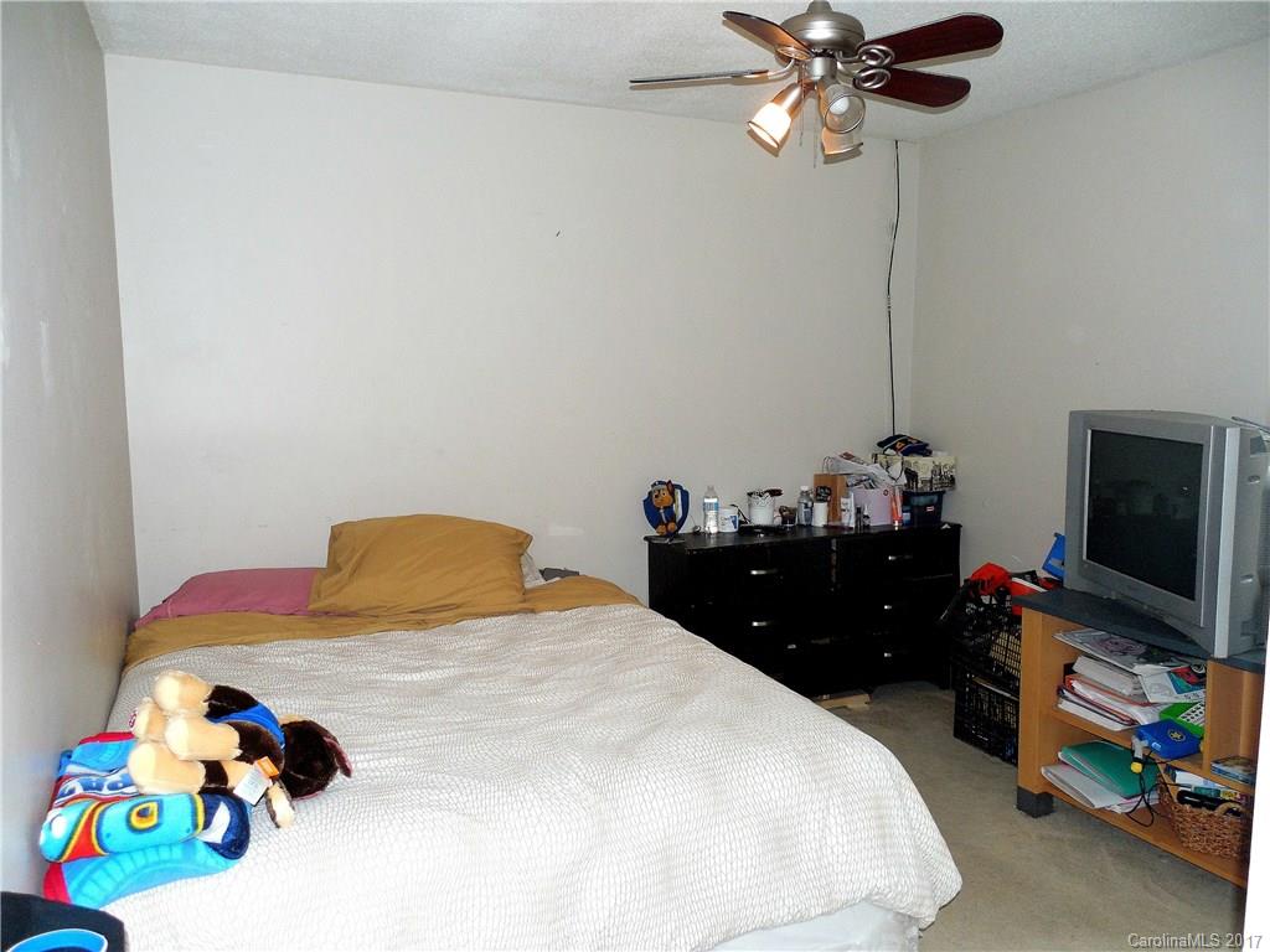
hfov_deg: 69.4
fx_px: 917
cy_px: 476
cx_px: 635
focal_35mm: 25
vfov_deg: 54.9
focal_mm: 4.5
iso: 280
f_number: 3.3
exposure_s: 1/25
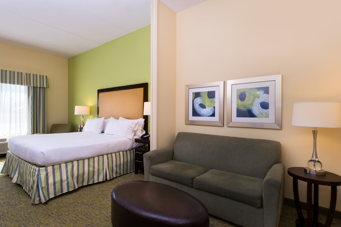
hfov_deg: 86.9
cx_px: 170
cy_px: 114
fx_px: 180
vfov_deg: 64.6
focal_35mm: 19
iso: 400
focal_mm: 19
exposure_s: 1/250
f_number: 13
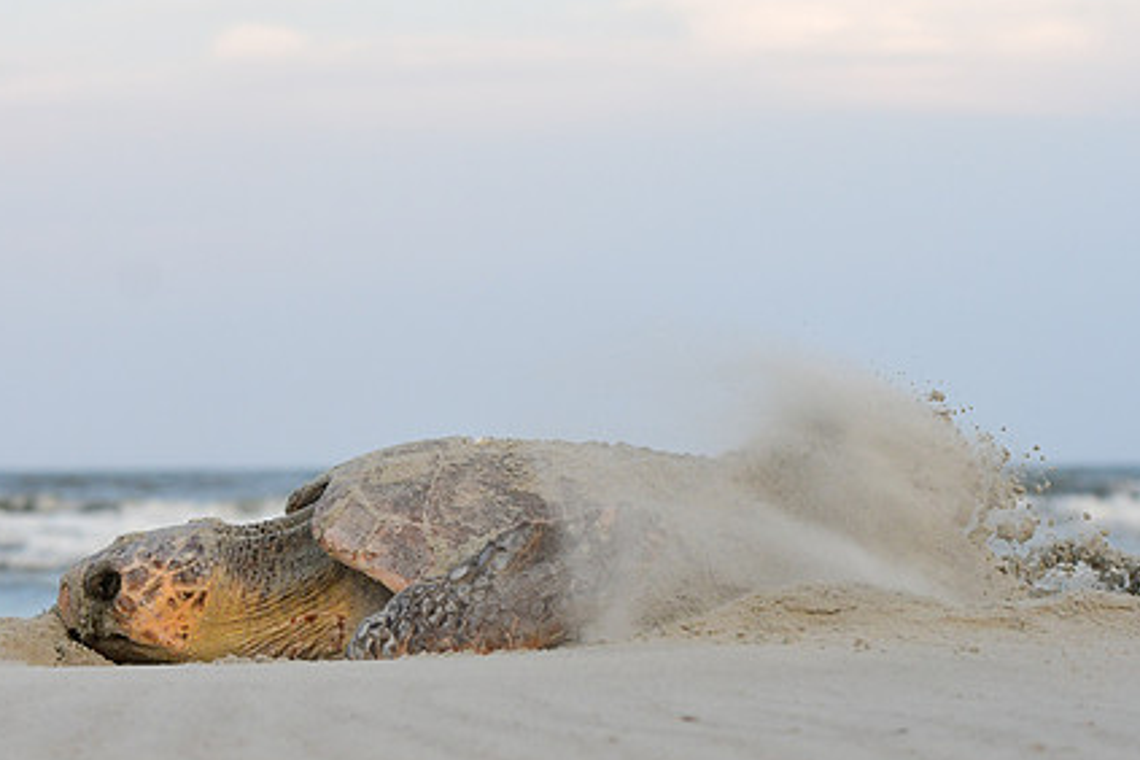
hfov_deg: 14.2
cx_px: 485
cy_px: 449
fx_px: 4560
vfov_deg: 9.5
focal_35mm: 144
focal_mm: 70
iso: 1250
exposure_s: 1/1250
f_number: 4
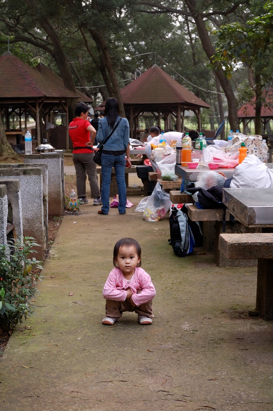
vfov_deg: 33.4
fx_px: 684
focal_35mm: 60
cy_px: 206
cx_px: 136
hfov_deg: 22.6
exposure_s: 1/100
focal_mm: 40
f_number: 5
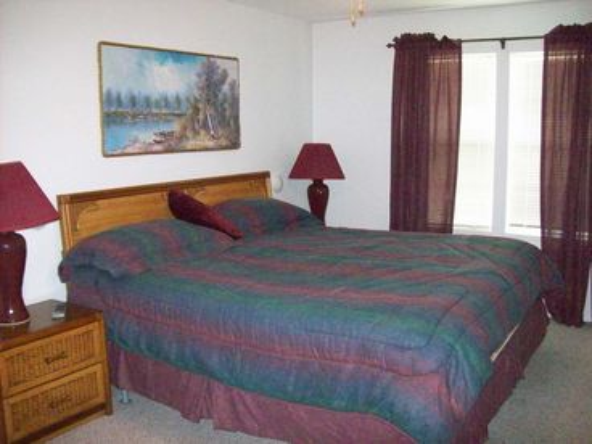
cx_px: 296
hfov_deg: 51.4
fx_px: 616
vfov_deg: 39.7
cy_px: 222
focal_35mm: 36
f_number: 2.7
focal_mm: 6
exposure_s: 1/128
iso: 800
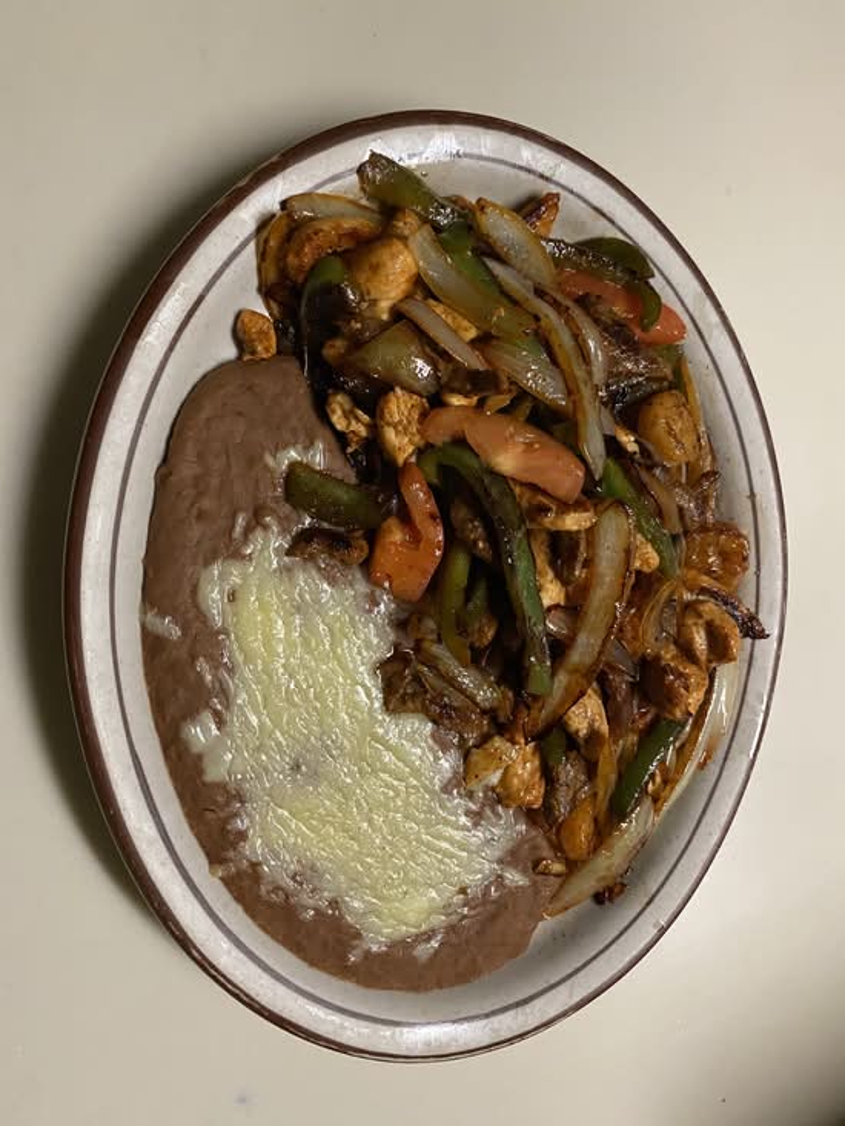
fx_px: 846
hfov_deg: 53.1
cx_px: 422
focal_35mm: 26
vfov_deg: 67.3
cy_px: 563
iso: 500
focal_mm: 4.25
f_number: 1.8
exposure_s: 1/60
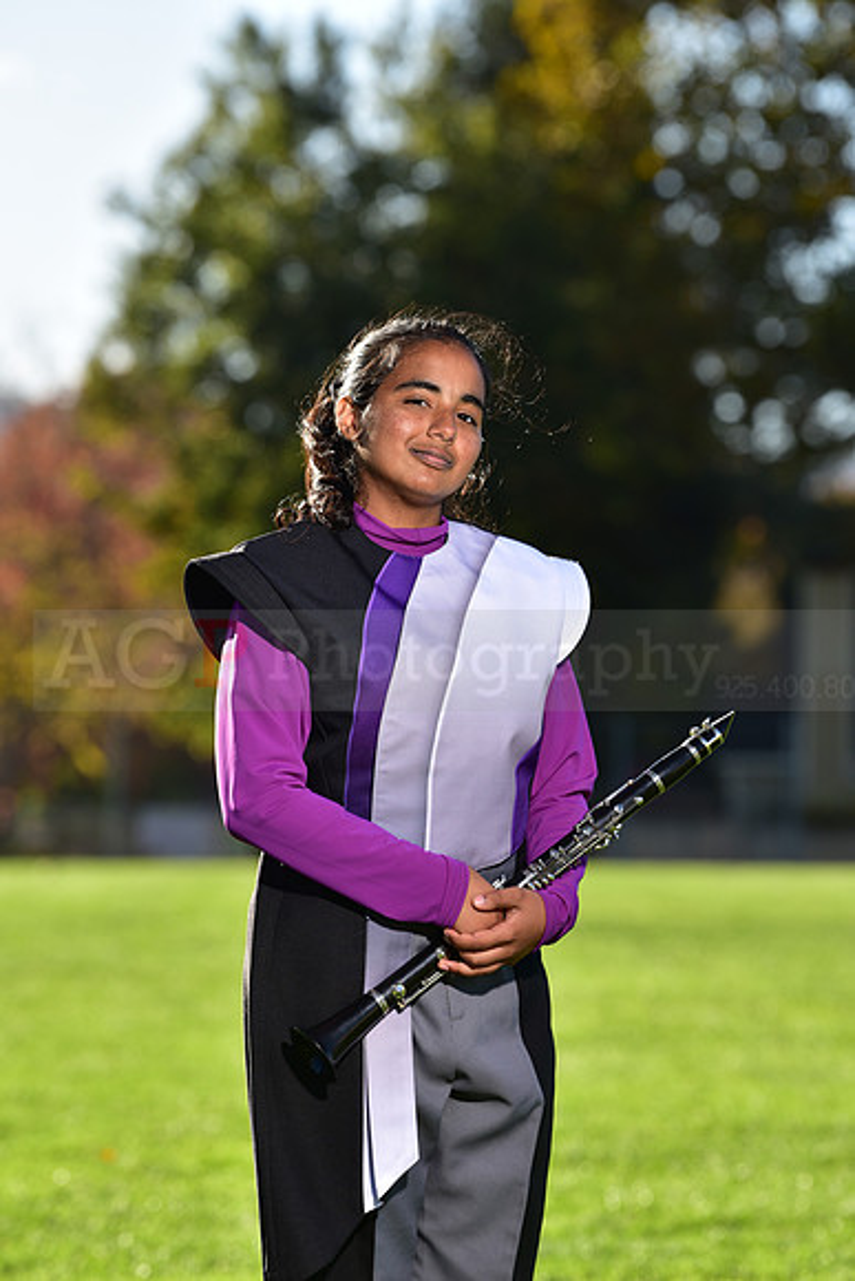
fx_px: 7120
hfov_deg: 6.9
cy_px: 640
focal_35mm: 200
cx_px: 428
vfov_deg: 10.3
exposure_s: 1/250
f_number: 5.6
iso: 80
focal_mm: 200
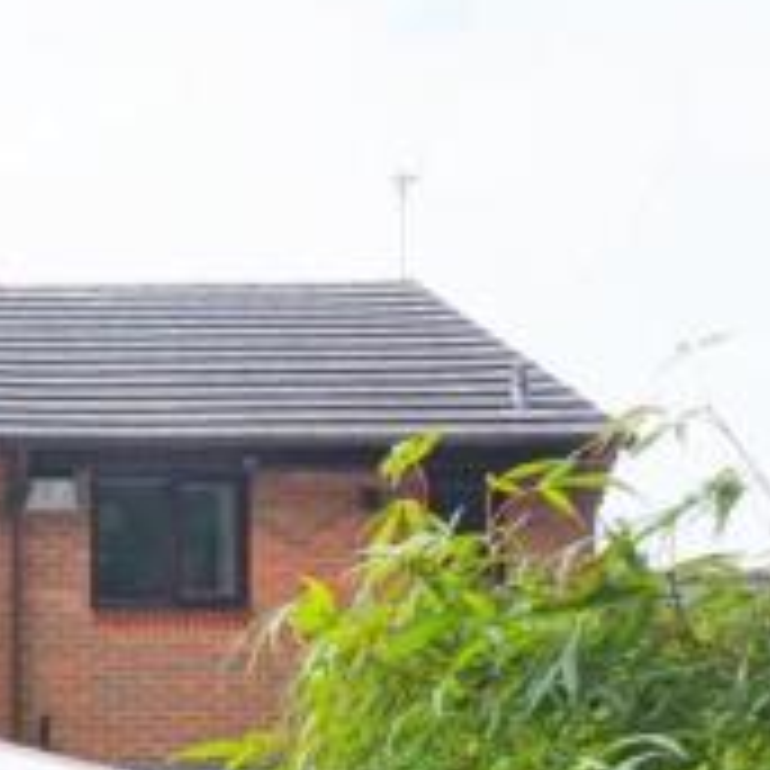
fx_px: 1963
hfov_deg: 19.0
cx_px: -441
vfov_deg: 20.6
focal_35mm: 78
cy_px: 943
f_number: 9
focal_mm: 16
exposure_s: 1/100
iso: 100
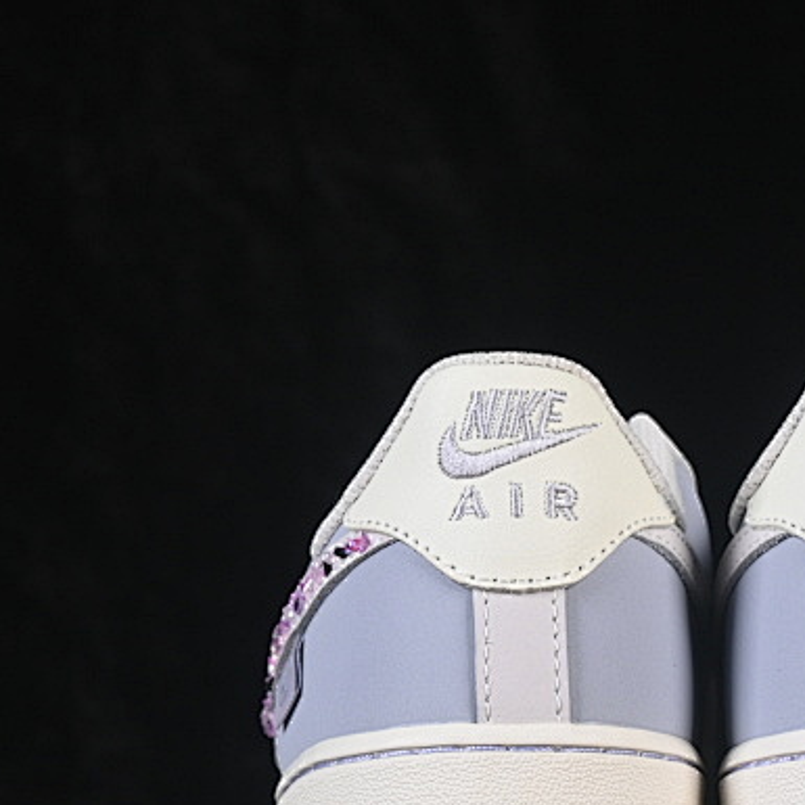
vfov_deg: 9.8
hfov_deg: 9.7
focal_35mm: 179
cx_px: 728
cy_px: 500
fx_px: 4710
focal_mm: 50
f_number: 8
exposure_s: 1/80
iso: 160
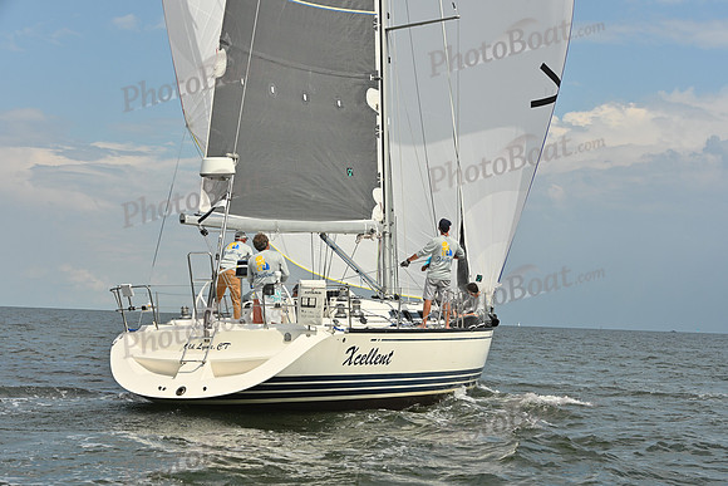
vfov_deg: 19.5
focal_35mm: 70
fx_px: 1416
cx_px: 364
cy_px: 243
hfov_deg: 28.8
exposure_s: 1/1600
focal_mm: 70
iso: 320
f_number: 9
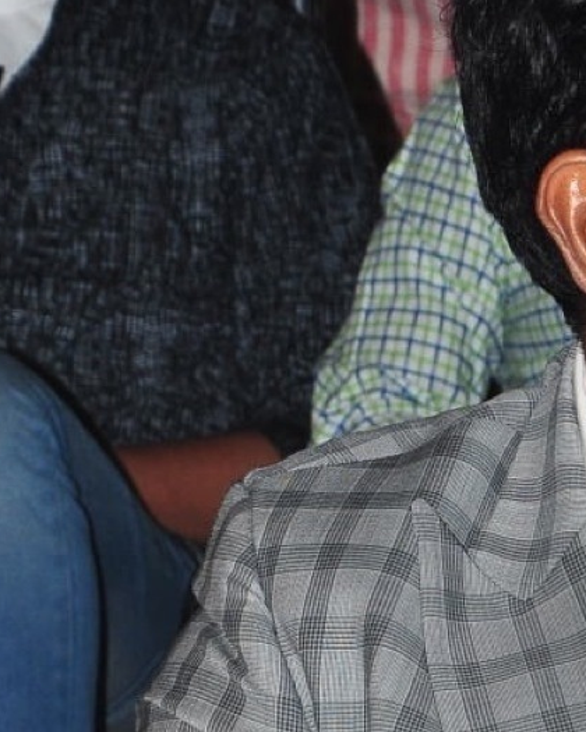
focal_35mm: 394
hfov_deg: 3.9
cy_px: 1006
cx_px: 769
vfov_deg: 4.9
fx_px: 8536
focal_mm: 75
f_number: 11
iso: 400
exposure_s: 1/125
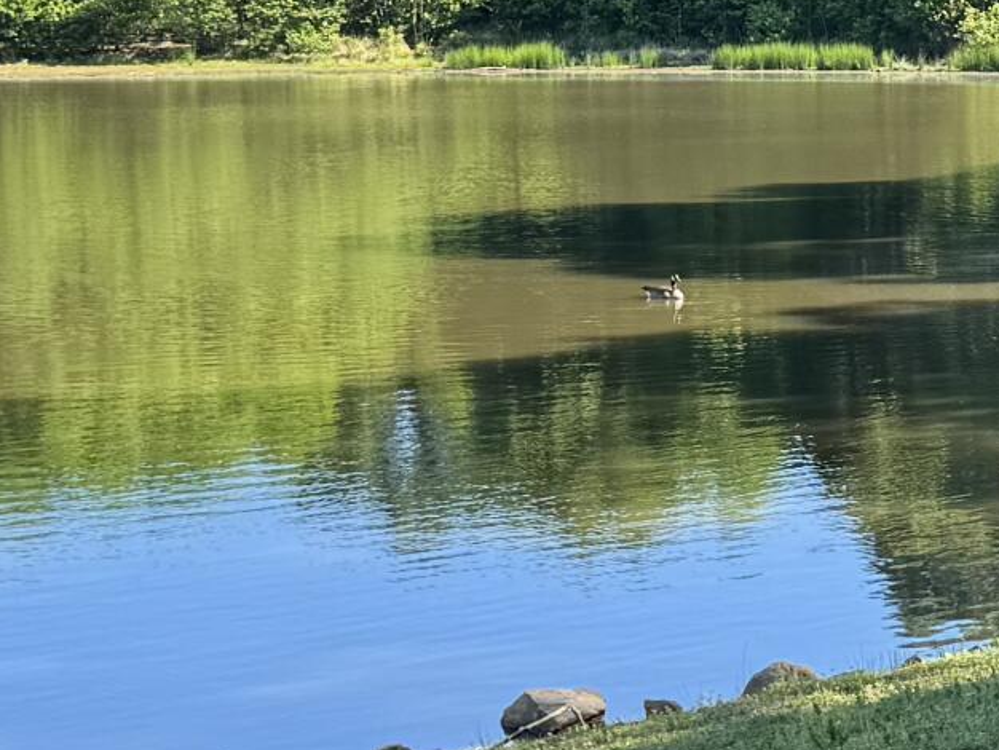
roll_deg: +0.7
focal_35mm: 115
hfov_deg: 16.3
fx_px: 3320
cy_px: 383
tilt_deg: -6.2
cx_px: 1258
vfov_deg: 12.9
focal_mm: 6.76
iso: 80
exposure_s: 1/1042
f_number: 1.78
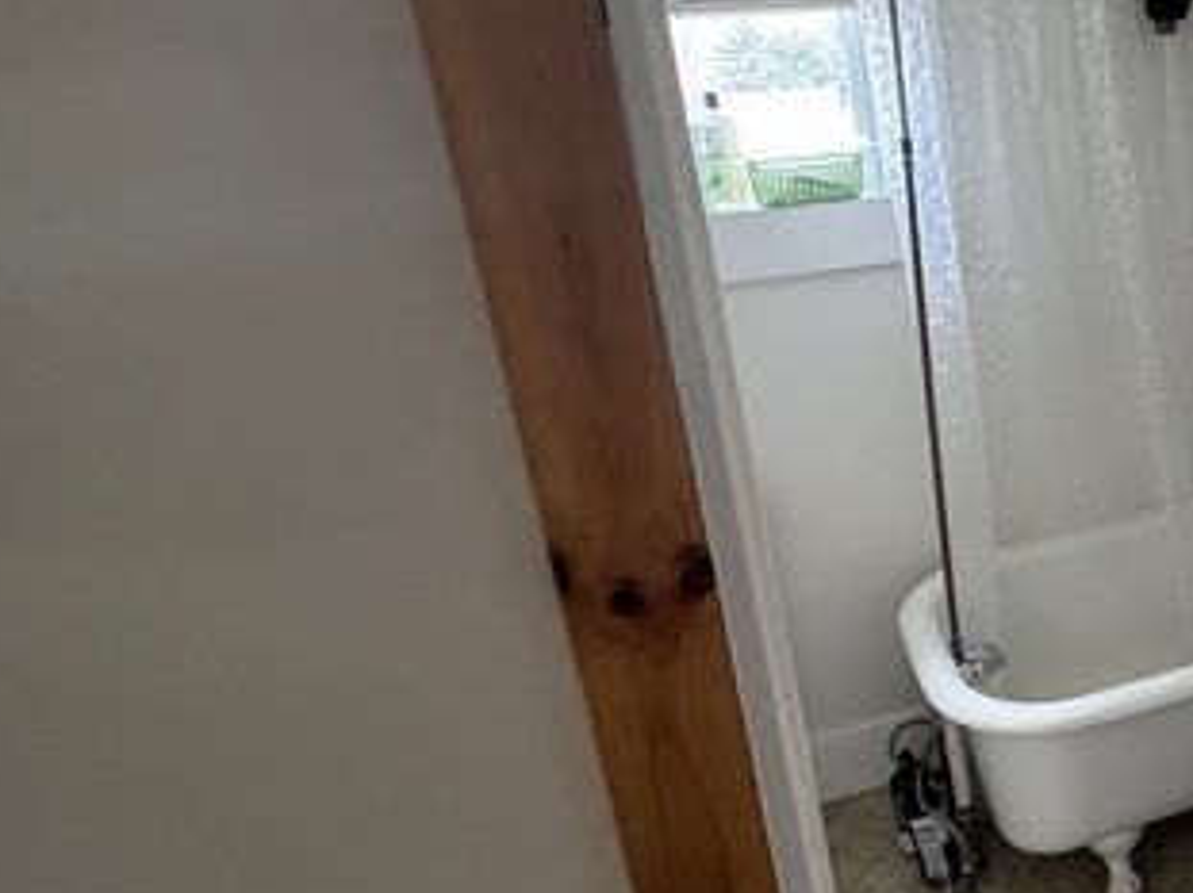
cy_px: 395
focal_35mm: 30
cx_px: 1157
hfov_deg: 50.2
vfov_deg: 46.7
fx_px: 1034
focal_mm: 2.22
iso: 320
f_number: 2.2
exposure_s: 1/78
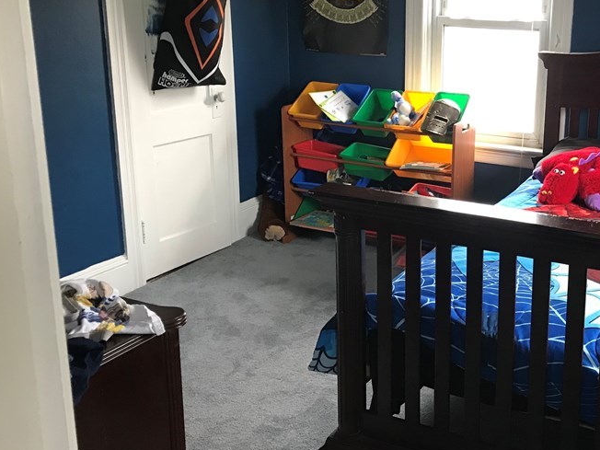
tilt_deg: -14.2
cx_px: 431
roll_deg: -0.3
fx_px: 763
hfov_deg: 42.0
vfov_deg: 32.8
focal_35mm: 44
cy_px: 190
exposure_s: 1/15
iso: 64
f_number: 1.8
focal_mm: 3.99
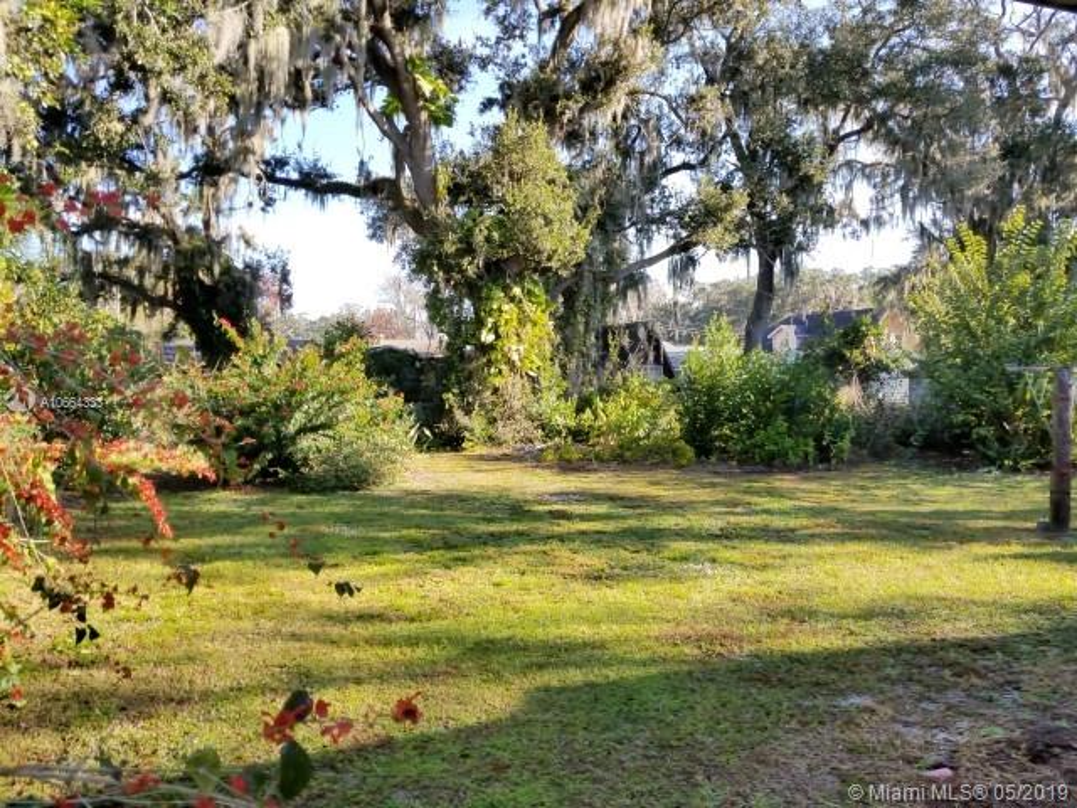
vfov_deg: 53.1
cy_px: 404
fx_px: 809
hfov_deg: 67.3
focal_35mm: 26
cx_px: 538
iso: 50
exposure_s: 1/538
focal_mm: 4.25
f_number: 1.7
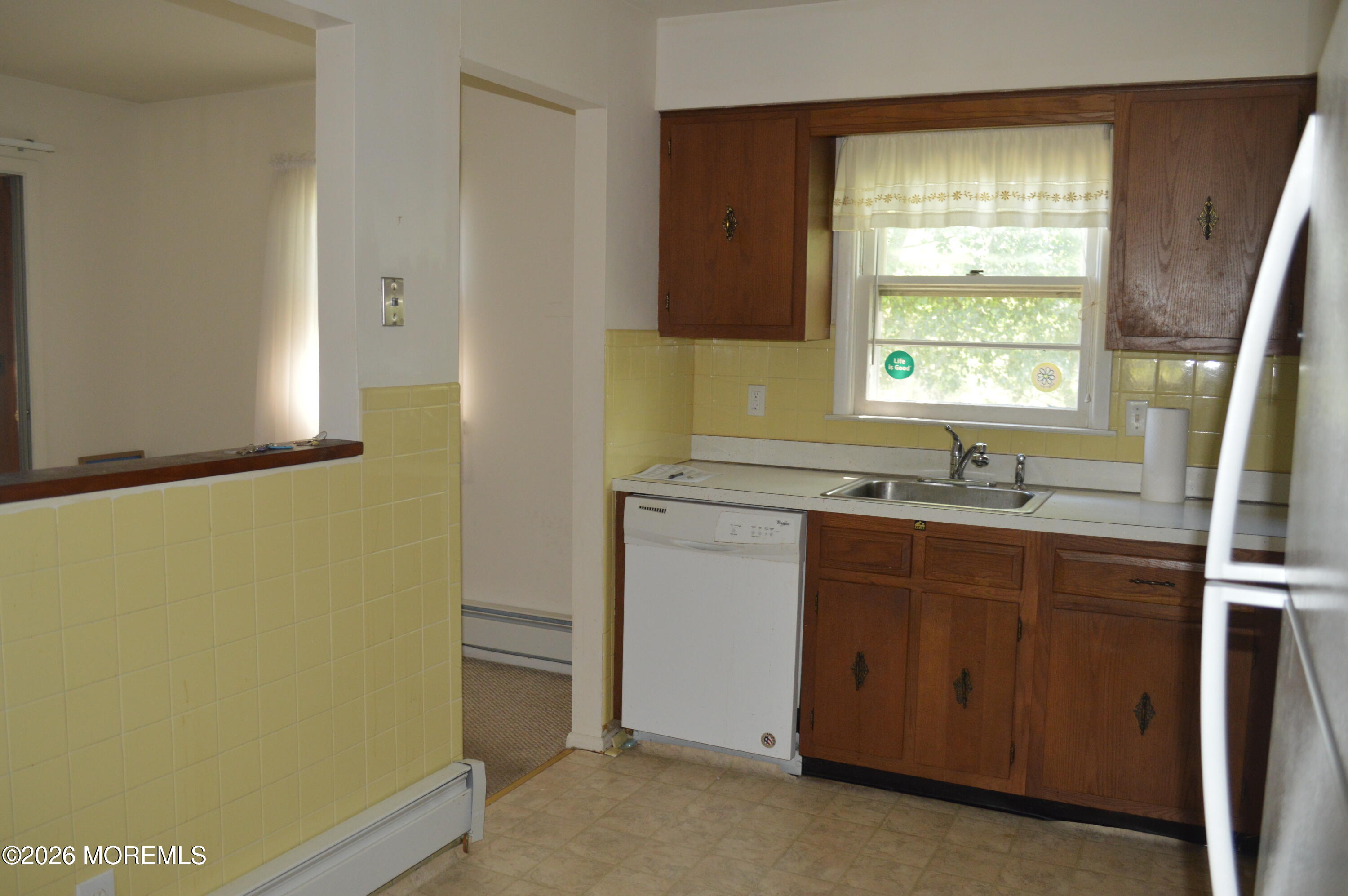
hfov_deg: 62.0
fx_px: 1122
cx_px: 674
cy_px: 448
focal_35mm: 30
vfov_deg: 43.5
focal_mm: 20
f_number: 3.8
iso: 800
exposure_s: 1/60
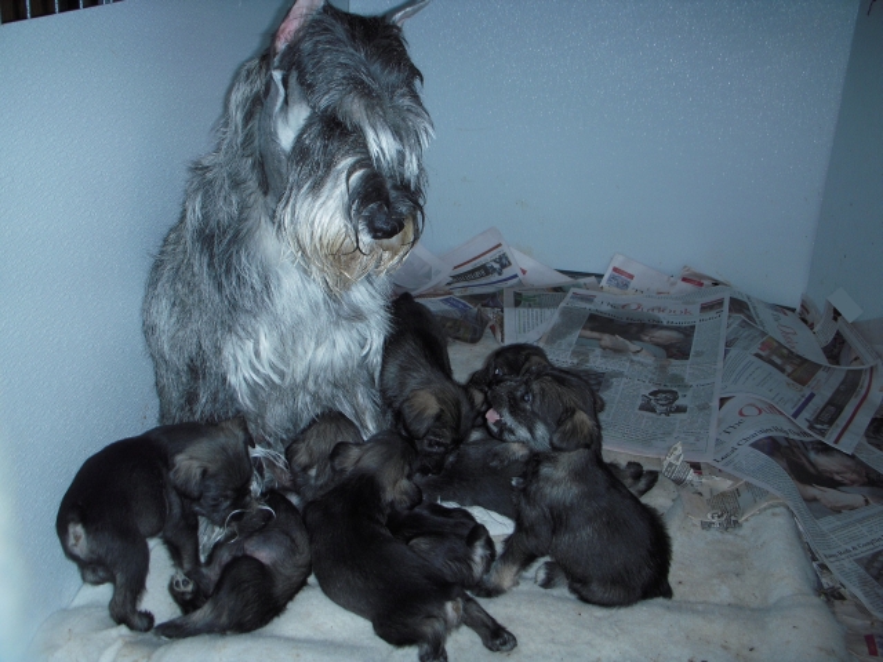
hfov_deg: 49.0
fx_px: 969
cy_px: 331
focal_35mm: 38
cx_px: 442
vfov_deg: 37.7
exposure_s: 1/30
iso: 100
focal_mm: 6.3
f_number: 3.3
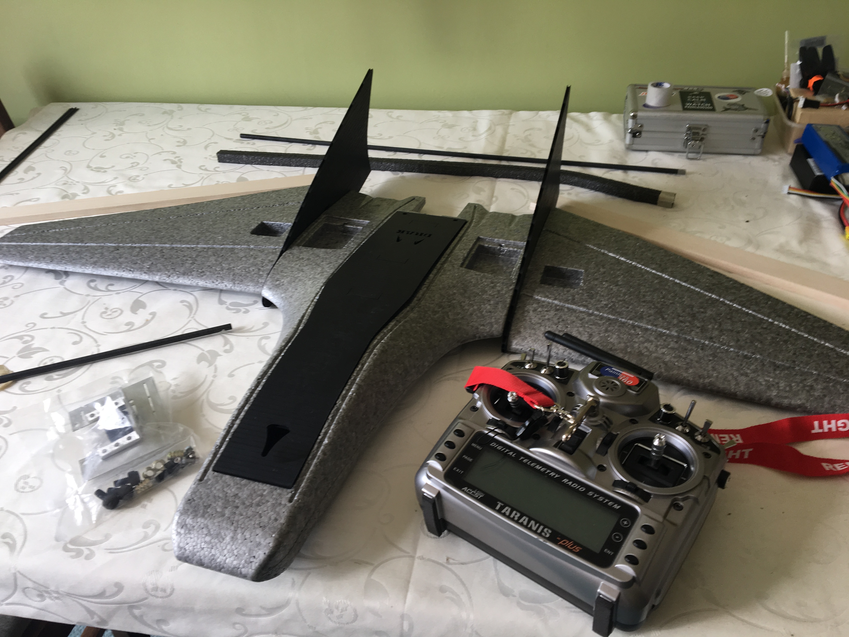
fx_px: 711
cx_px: 424
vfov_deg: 48.2
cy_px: 318
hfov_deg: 61.7
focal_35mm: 29
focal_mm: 4.15
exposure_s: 1/50
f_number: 2.2
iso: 32
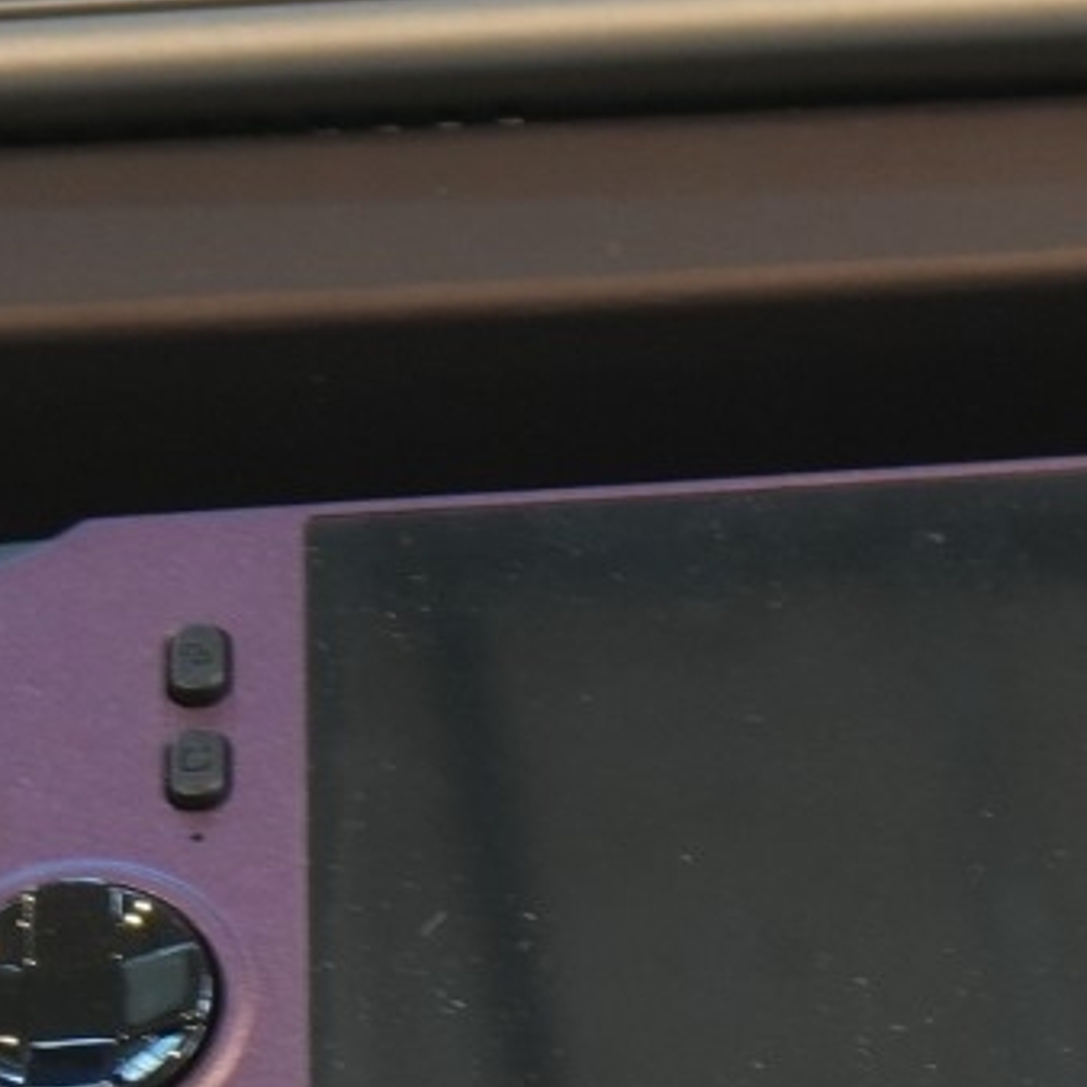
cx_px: 1193
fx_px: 5791
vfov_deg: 10.7
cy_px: 714
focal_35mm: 163
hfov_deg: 10.6
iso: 320
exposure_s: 1/15
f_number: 4
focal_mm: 20
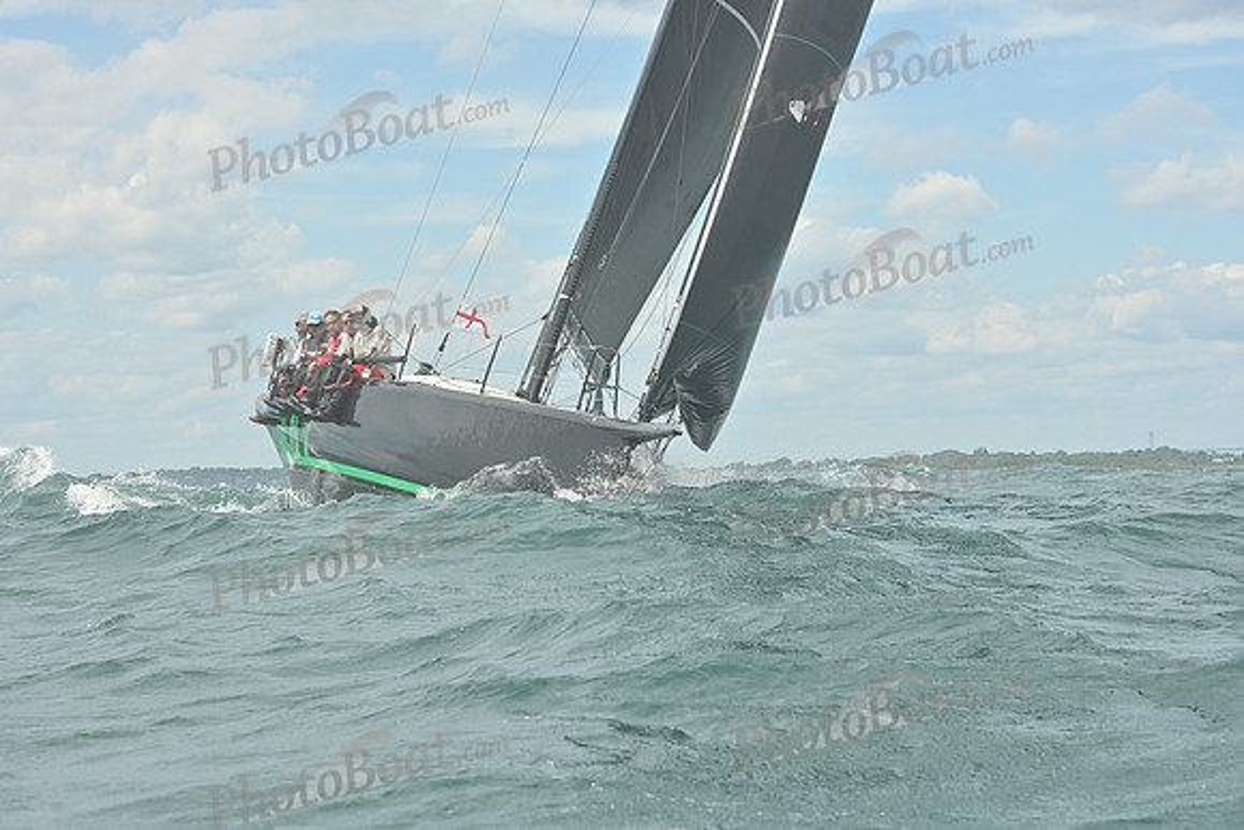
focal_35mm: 100
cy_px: 415
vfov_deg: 13.7
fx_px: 3456
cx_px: 622
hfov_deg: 20.4
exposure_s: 1/1250
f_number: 9
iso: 320
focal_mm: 100
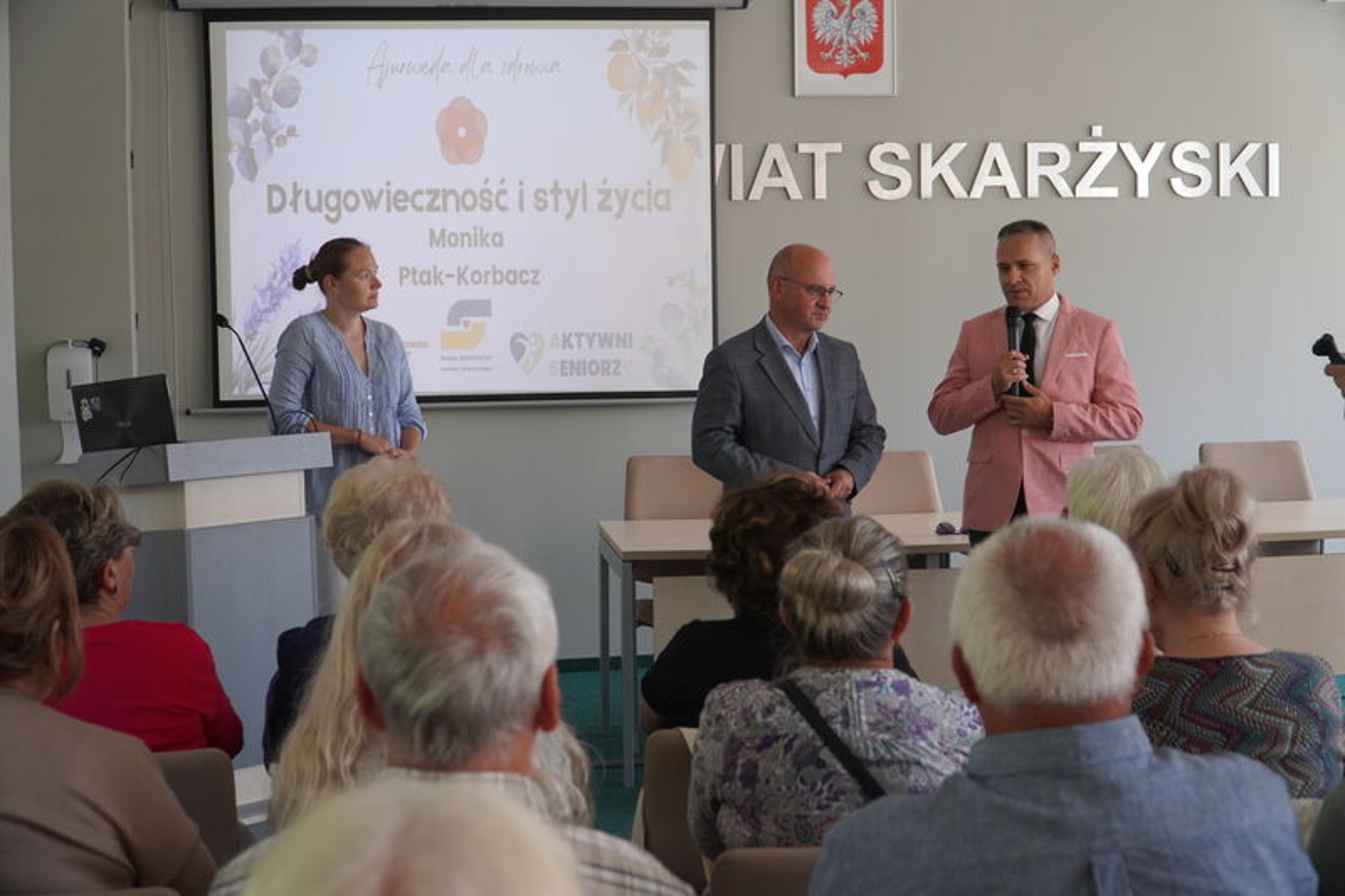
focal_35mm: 46
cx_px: 672
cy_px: 448
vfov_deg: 28.9
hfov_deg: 42.3
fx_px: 1737
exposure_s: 1/160
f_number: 4
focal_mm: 31
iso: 800
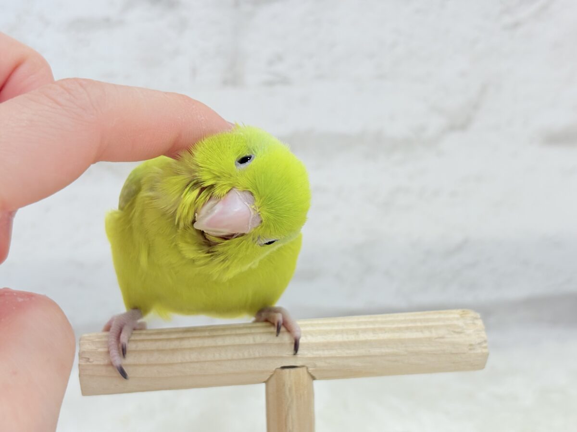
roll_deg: +2.3
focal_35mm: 52
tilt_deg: -10.5
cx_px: 288
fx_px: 867
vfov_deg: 28.0
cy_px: 216
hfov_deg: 36.8
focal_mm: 5.96
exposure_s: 1/100
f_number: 1.6
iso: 64
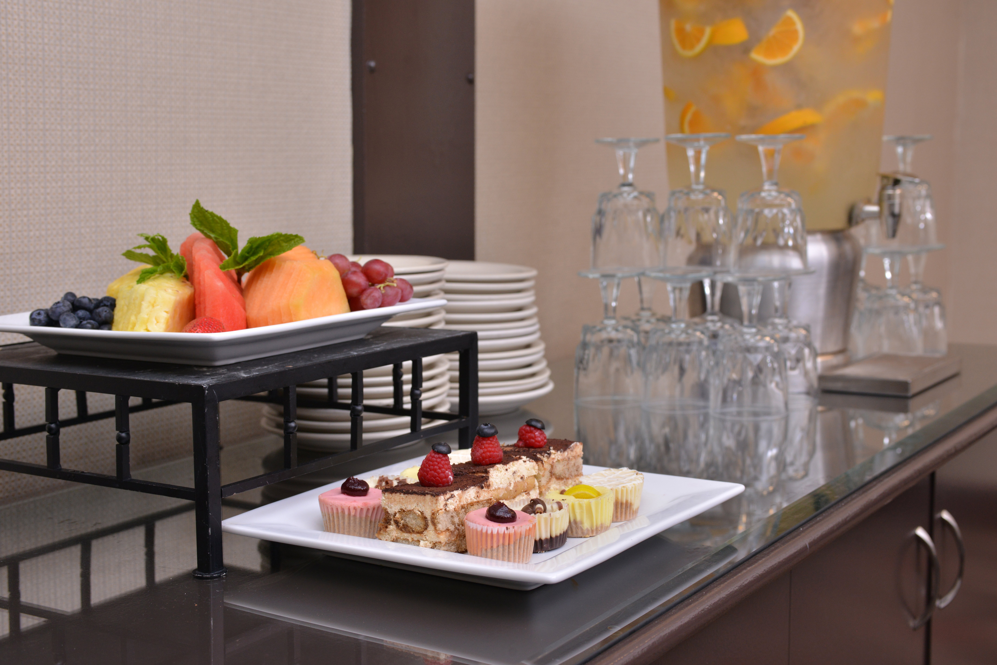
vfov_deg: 27.0
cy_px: 332
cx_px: 498
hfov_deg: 39.6
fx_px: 1385
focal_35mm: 50
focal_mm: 50
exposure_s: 1/80
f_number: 9
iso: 400
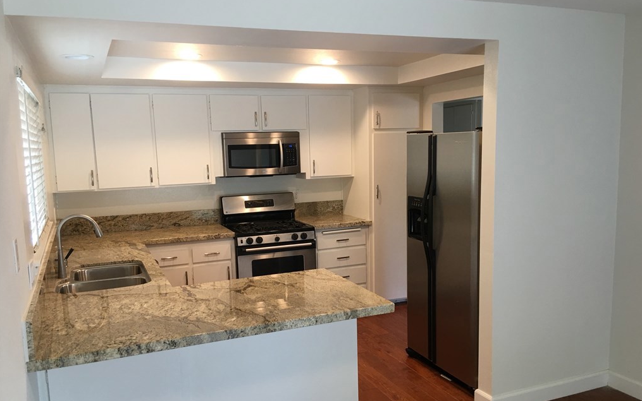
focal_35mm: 31
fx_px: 543
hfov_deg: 61.2
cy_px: 225
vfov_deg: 40.6
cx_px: 322
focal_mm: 4.15
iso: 32
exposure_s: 1/15
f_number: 2.2
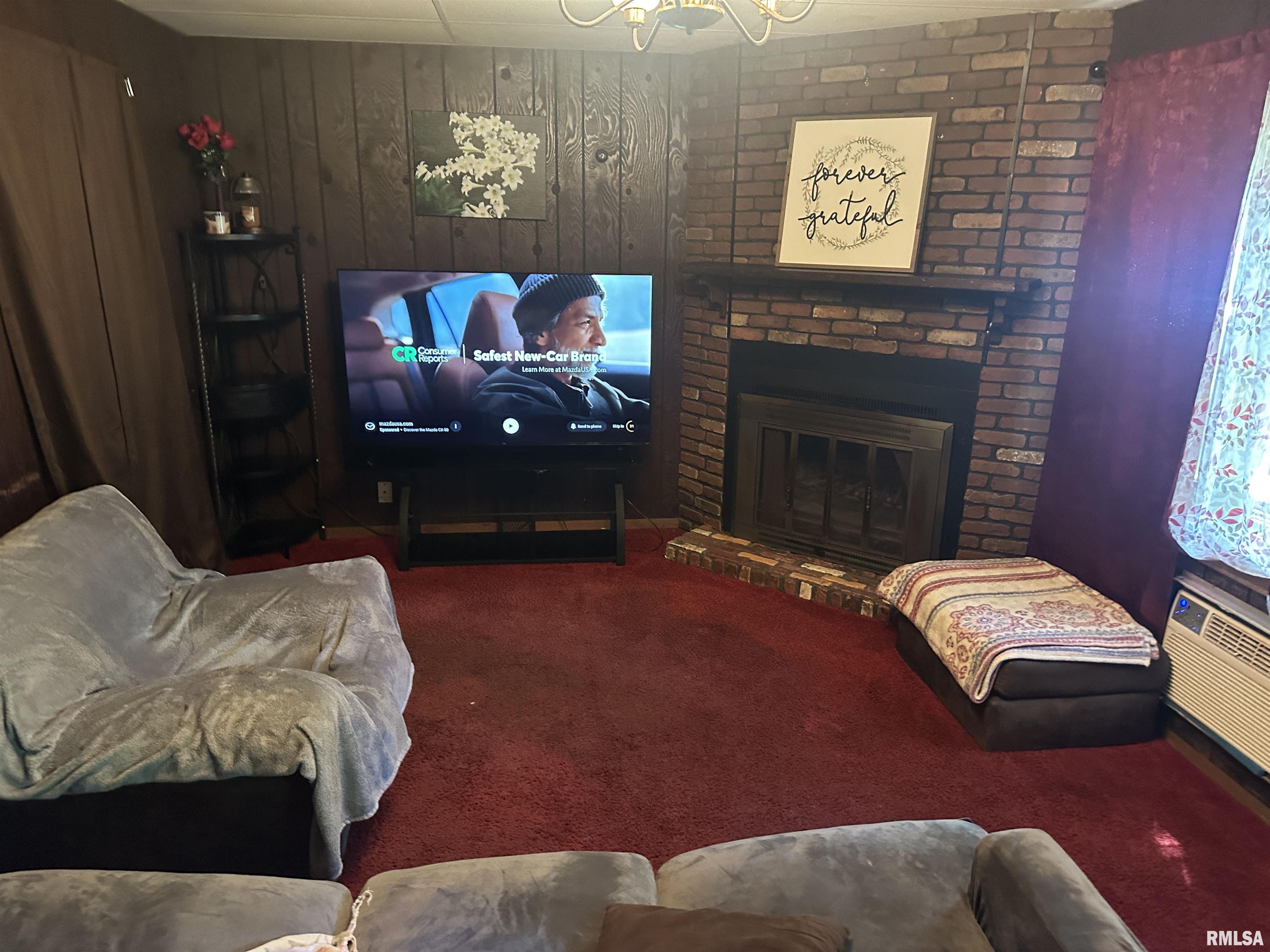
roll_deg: -1.7
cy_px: 476
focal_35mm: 24
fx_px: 881
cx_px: 635
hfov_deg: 71.6
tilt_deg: -17.1
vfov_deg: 56.8
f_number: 1.78
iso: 640
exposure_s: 1/40
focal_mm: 6.86
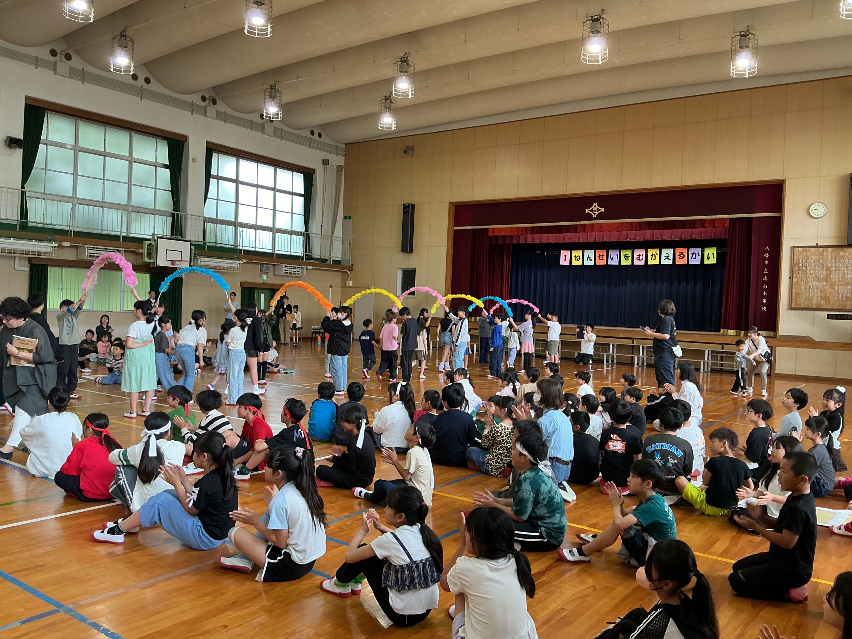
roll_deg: -3.7
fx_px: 714
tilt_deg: -2.2
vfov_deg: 48.2
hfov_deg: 61.7
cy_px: 320
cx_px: 426
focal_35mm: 29
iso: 64
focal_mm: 3
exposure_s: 1/60
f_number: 1.8
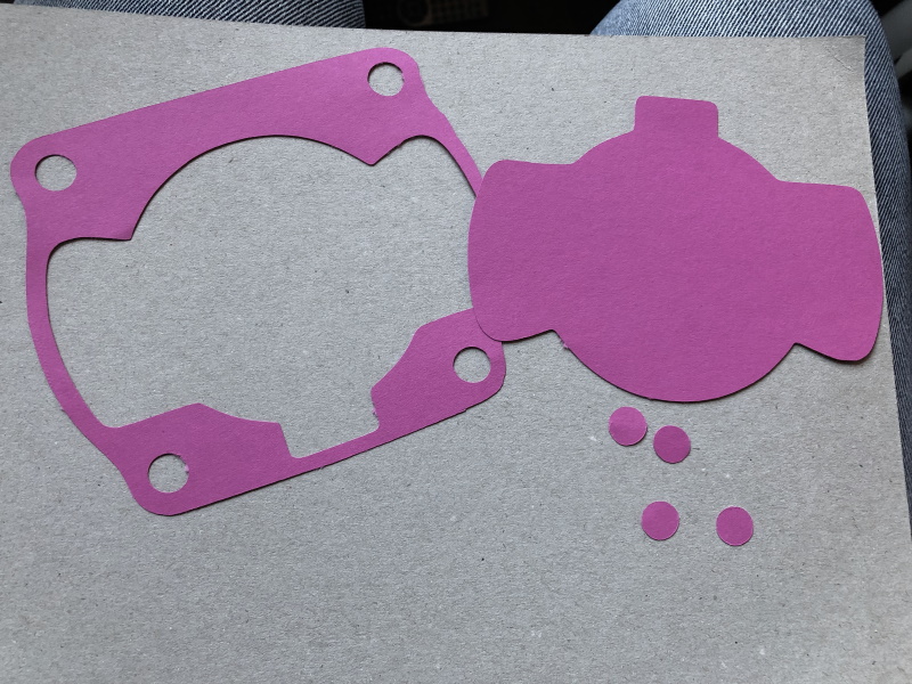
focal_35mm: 28
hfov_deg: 63.4
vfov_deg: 49.7
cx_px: 456
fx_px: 738
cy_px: 342
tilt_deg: -83.2
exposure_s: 1/15
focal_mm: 3.99
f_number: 1.8
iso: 64
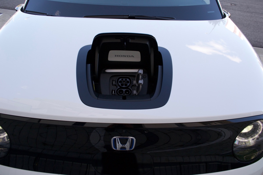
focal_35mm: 30
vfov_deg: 43.6
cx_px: 132
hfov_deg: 61.9
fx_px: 219
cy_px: 88
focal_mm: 20
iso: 180
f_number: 5.6
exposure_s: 1/125
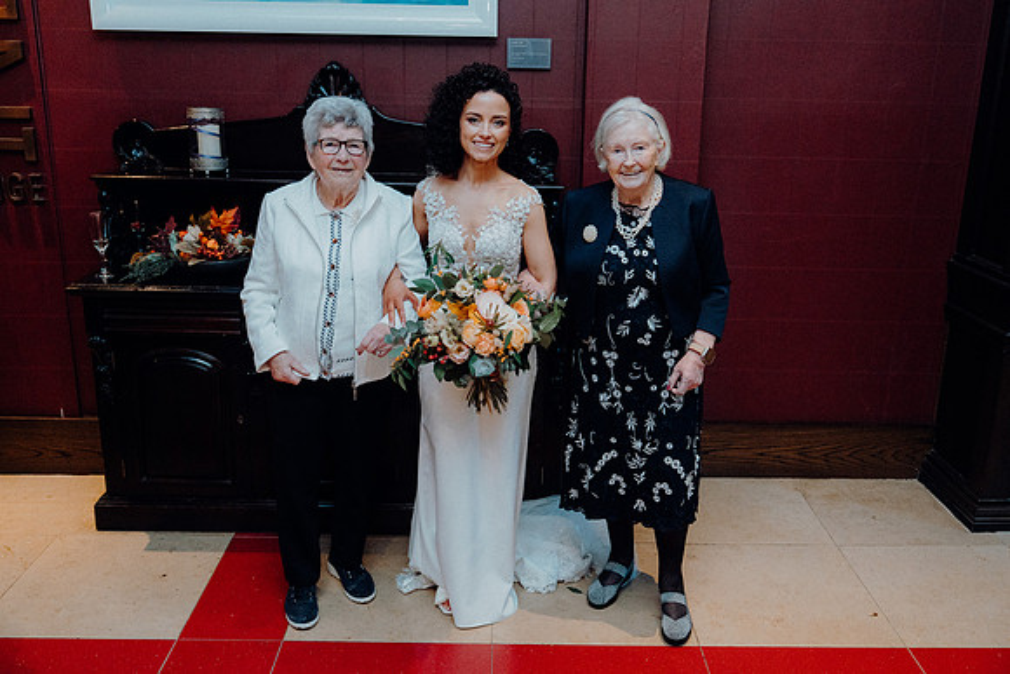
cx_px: 505
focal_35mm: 33
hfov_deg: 57.2
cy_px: 337
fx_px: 926
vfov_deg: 40.0
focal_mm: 33
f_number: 3.5
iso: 3200
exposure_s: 1/160
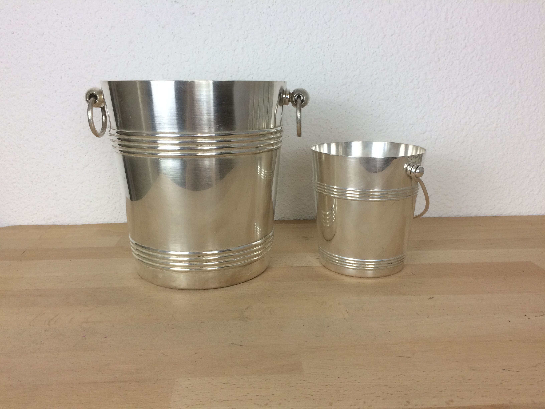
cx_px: 272
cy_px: 204
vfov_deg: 48.2
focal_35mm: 29
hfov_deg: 61.7
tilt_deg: -13.7
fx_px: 457
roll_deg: -0.5
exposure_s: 1/100
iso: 64
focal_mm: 4.15
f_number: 2.2
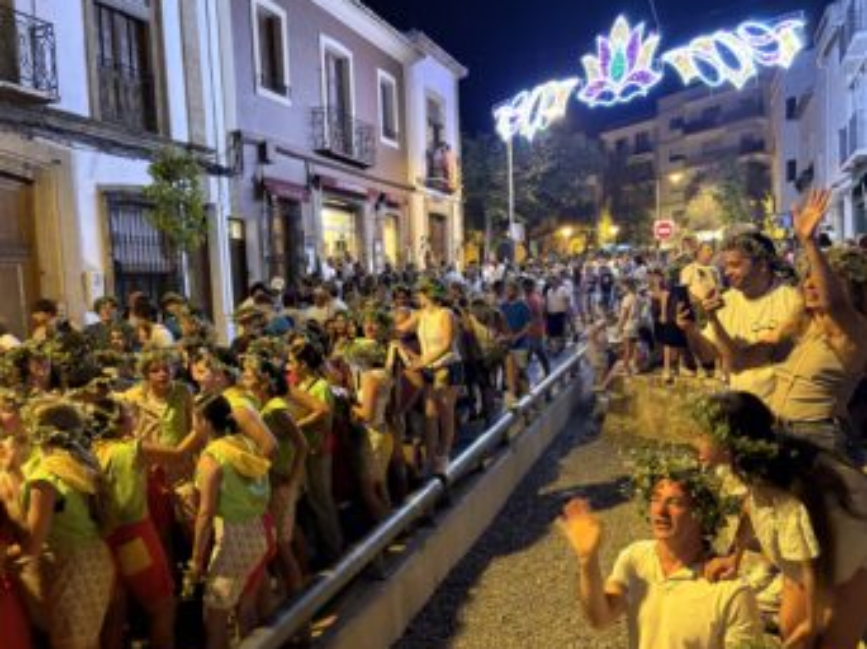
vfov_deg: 49.7
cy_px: 337
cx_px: 446
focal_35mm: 28
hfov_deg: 63.5
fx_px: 701
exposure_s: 1/25
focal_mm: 5.96
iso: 640
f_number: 1.6
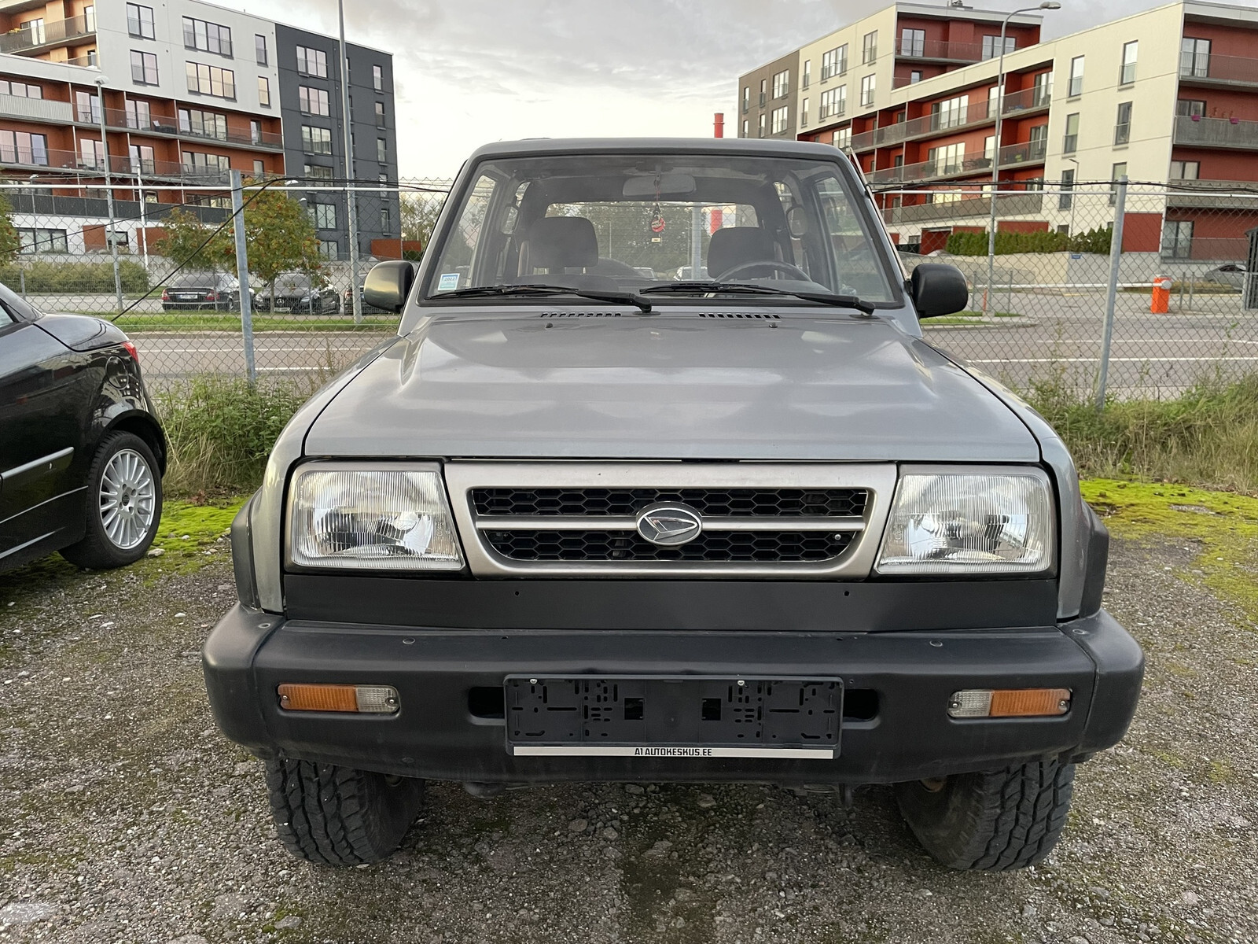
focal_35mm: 26
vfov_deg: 53.1
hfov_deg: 67.3
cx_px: 629
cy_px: 472
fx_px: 945
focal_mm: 4.2
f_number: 1.6
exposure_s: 1/60
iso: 200
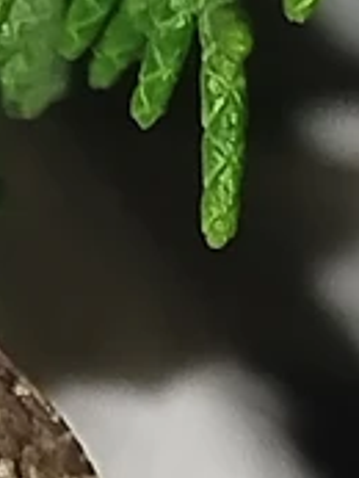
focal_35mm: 369
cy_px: 572
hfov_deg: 4.0
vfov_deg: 5.3
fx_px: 5096
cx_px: -50
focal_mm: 5.31
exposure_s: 1/50
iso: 160
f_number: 1.7
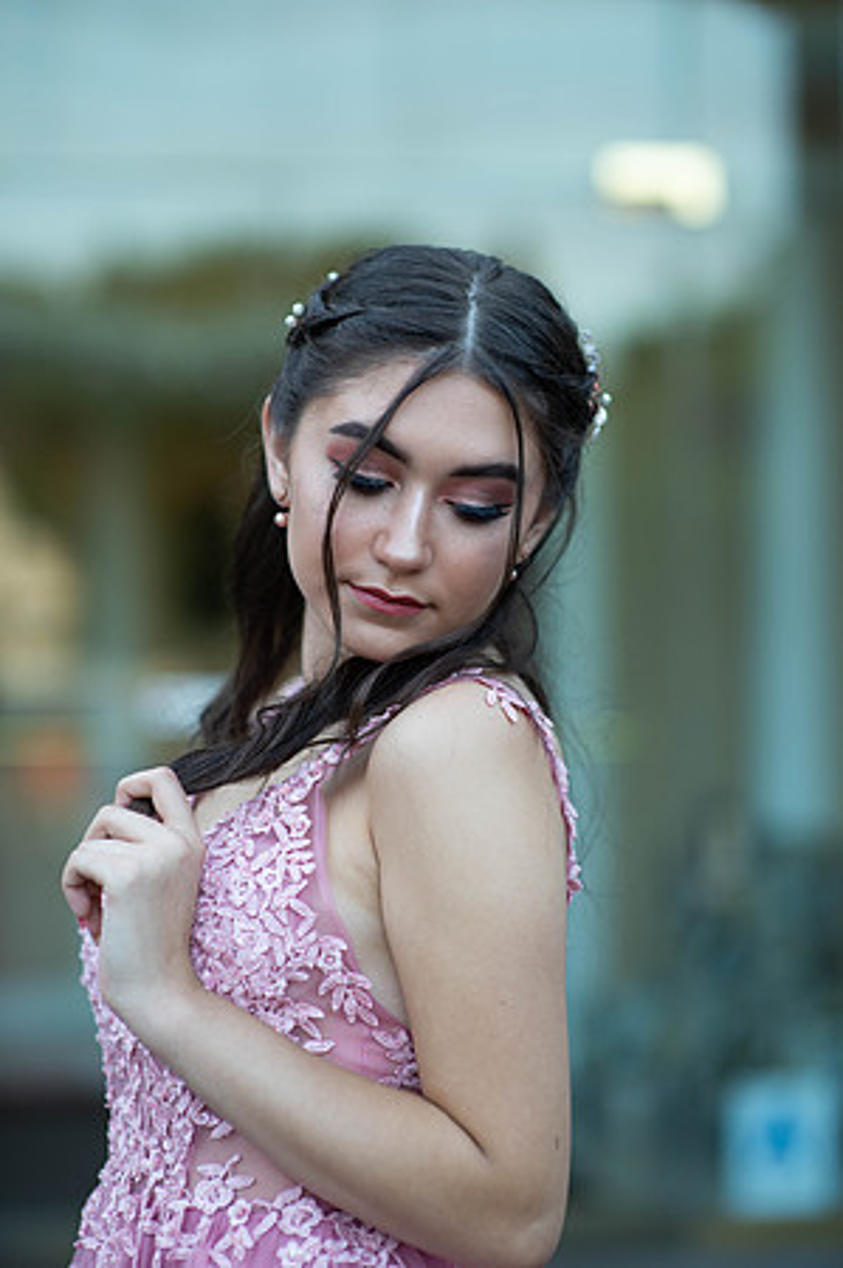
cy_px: 634
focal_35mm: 85
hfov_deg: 16.0
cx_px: 422
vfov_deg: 23.9
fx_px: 2992
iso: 250
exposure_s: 1/640
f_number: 2
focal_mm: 85
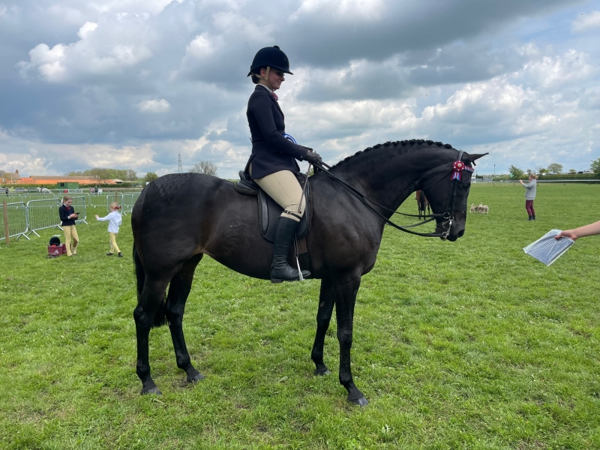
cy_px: 225
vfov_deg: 53.1
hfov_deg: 67.3
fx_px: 451
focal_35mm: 26
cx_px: 300
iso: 32
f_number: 1.6
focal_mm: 5.1
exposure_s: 1/3344
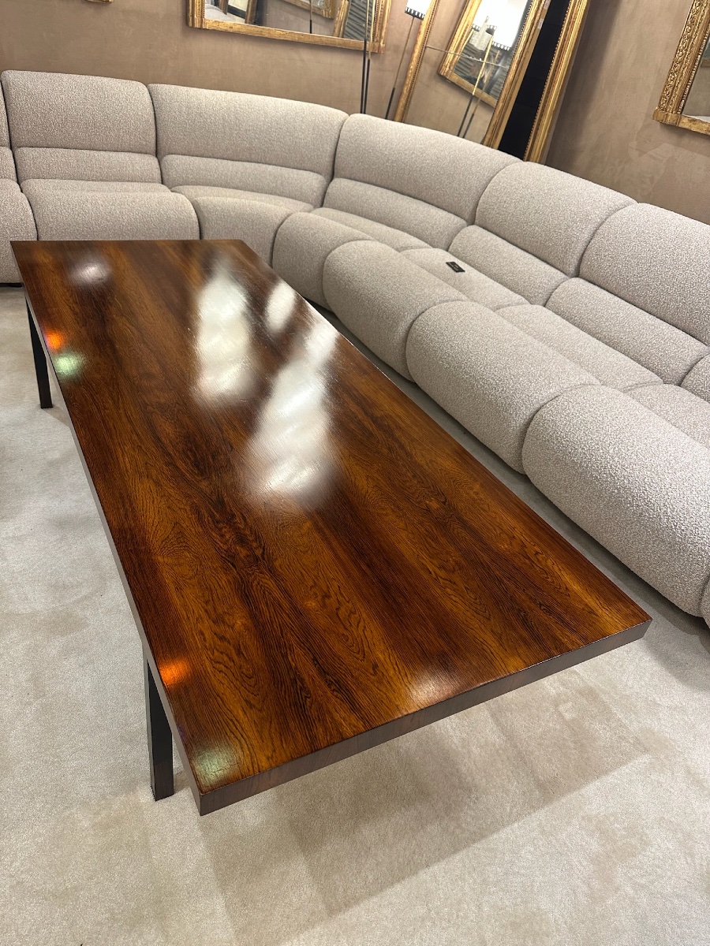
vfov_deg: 71.6
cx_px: 355
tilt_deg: -35.8
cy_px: 473
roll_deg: -11.5
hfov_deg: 56.8
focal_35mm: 24
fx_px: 656
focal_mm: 6.86
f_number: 1.78
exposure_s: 1/50
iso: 160
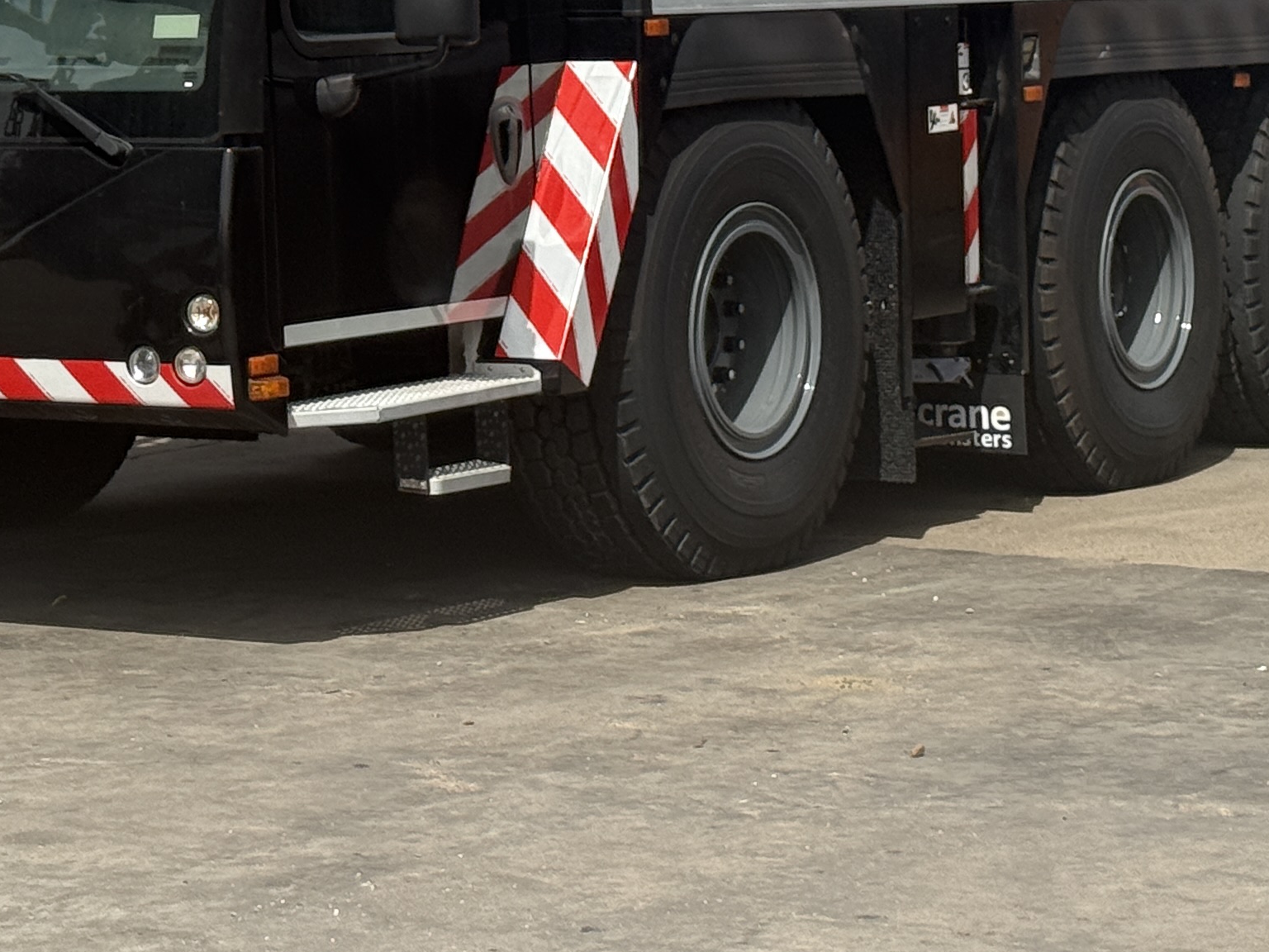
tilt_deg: +1.7
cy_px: -232
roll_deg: +1.0
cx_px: 310
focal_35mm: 126
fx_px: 4619
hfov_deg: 15.6
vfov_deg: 11.5
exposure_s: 1/5587
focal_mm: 6.76
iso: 80
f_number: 1.78
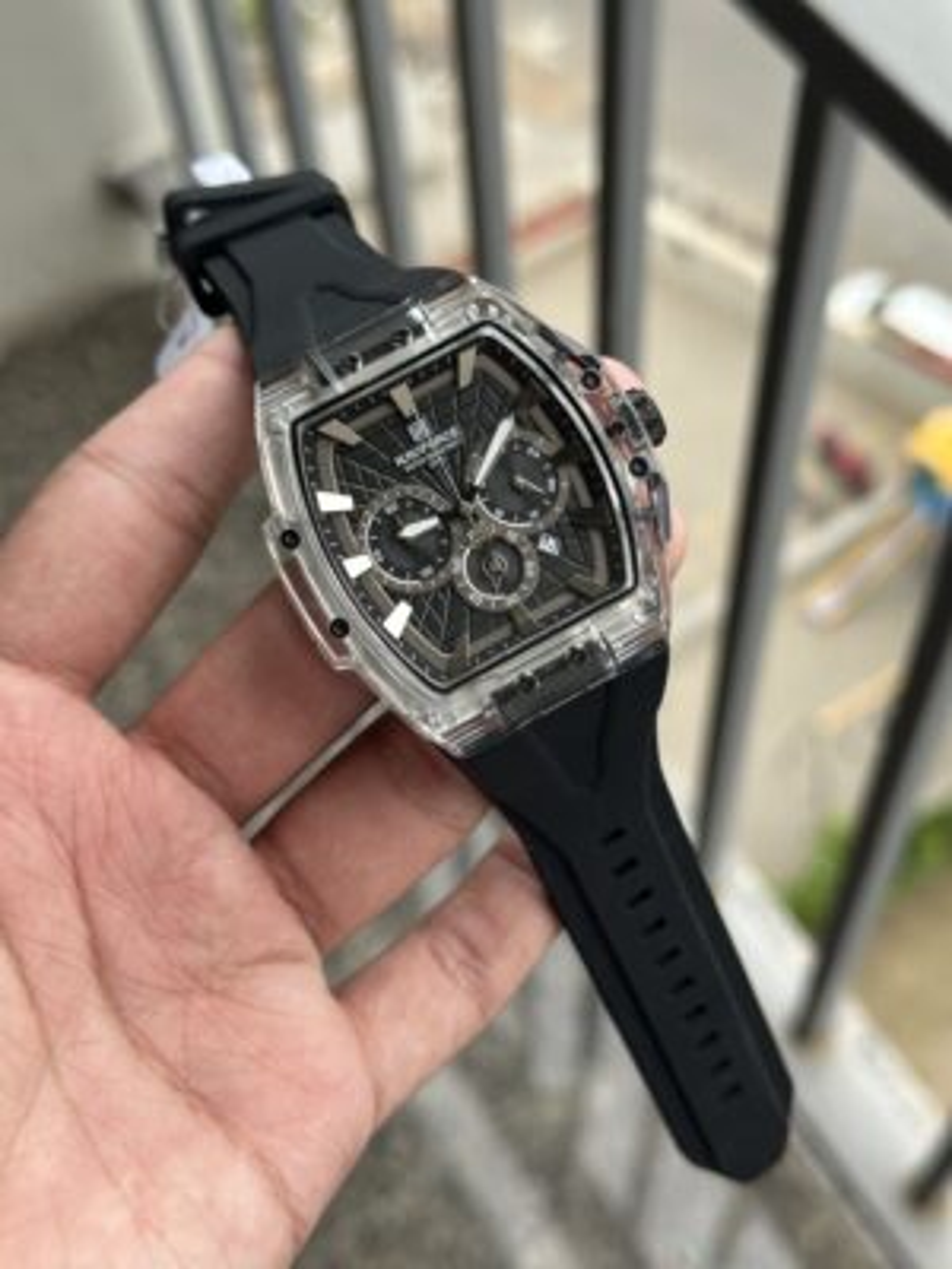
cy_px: 634
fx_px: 1760
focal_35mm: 48
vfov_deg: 39.7
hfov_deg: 30.3
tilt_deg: -60.2
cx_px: 476
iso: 64
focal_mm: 6.86
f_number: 1.78
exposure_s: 1/745
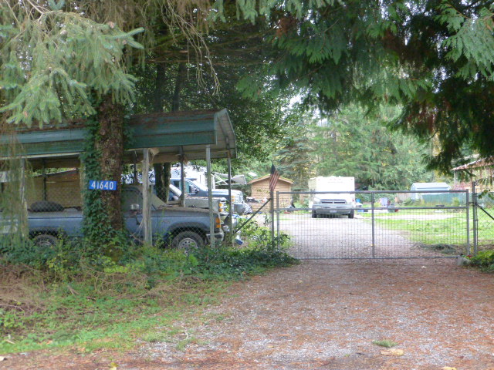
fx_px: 557
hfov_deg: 47.9
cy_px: 185
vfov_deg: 36.8
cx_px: 247
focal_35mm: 39
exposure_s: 1/40
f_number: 3.9
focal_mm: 6.9
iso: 800
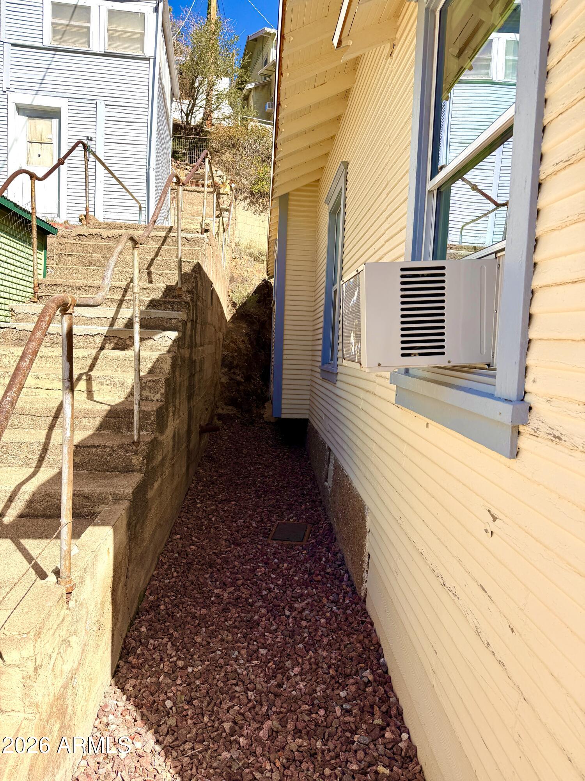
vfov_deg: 71.6
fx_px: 541
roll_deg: -3.0
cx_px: 292
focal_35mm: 24
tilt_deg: -4.6
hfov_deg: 56.8
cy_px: 390
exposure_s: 1/3584
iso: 80
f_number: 1.78
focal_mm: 6.76
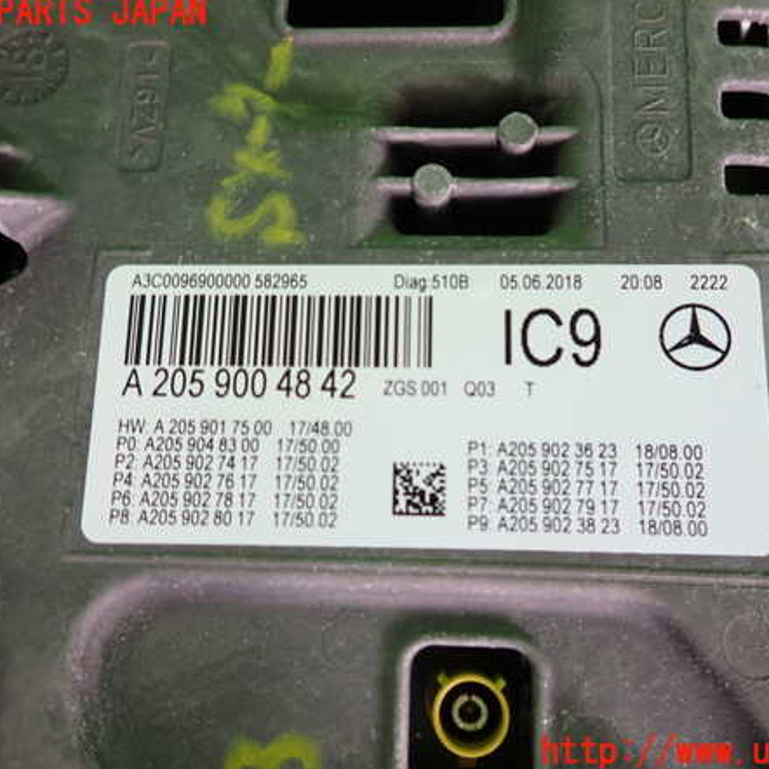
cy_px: 383
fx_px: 754
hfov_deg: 54.0
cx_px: 412
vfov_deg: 54.0
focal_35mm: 30
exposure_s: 1/50
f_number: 2
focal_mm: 4.5
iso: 200
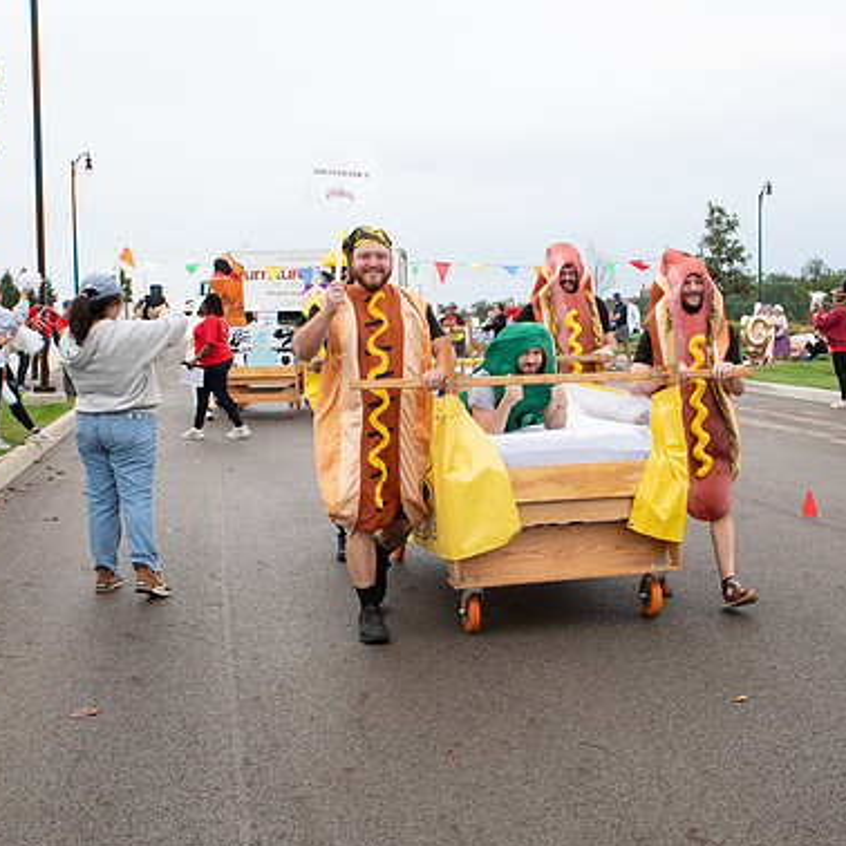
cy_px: 434
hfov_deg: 34.3
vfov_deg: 34.7
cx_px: 575
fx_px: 1355
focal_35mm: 49
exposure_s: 1/200
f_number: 10
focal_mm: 32
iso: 640
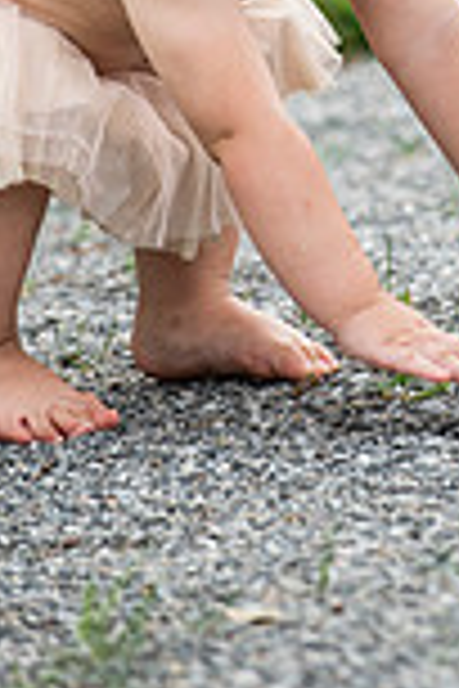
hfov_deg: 2.6
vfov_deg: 3.9
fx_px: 10097
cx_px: 369
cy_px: -184
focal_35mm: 528
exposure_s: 1/1000
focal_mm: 180
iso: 640
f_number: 4
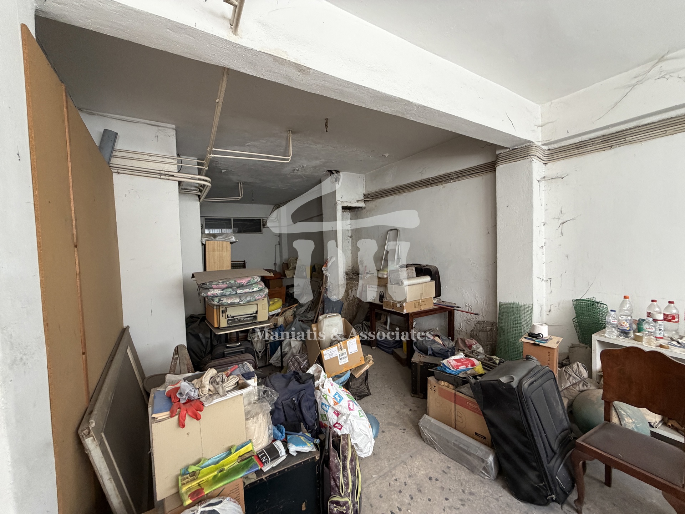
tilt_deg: -1.7
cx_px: 342
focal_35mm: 14
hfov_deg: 102.1
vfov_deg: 85.7
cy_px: 257
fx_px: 277
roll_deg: +1.5
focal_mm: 2.22
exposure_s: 1/87
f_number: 2.2
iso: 320
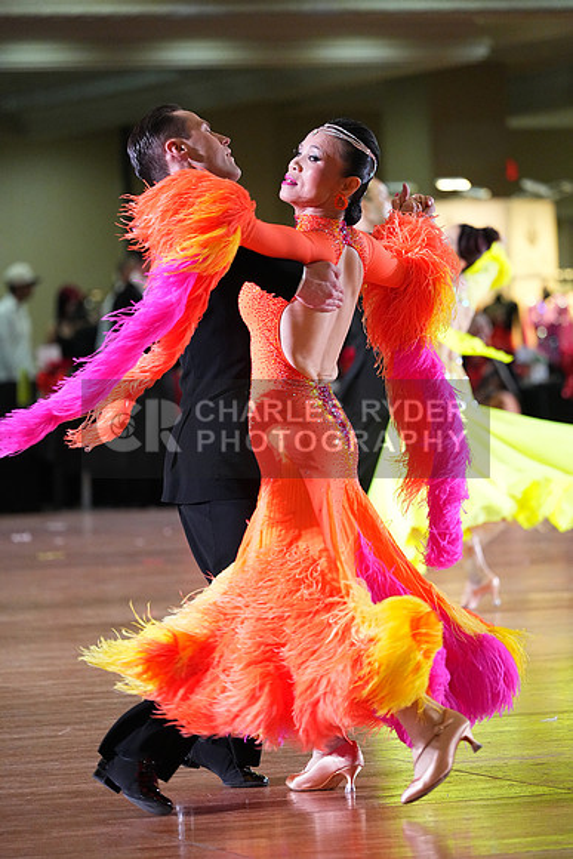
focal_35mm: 200
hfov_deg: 6.9
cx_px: 286
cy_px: 430
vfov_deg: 10.3
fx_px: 4772
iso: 6400
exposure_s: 1/400
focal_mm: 200
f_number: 4.5
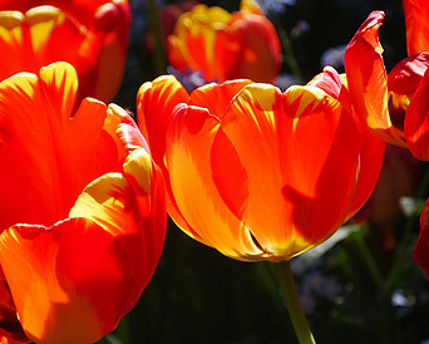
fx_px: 1766
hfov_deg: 13.8
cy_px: 131
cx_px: 258
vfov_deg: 11.1
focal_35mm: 139
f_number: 5.6
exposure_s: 1/250
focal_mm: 42
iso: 125
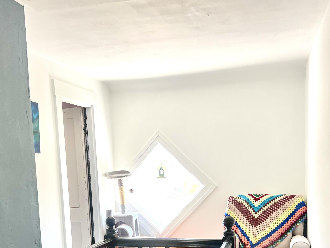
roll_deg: +2.2
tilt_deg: -6.5
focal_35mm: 47
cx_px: 152
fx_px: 448
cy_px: 216
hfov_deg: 40.4
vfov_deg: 29.8
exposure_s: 1/120
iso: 125
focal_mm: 5.7
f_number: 1.5
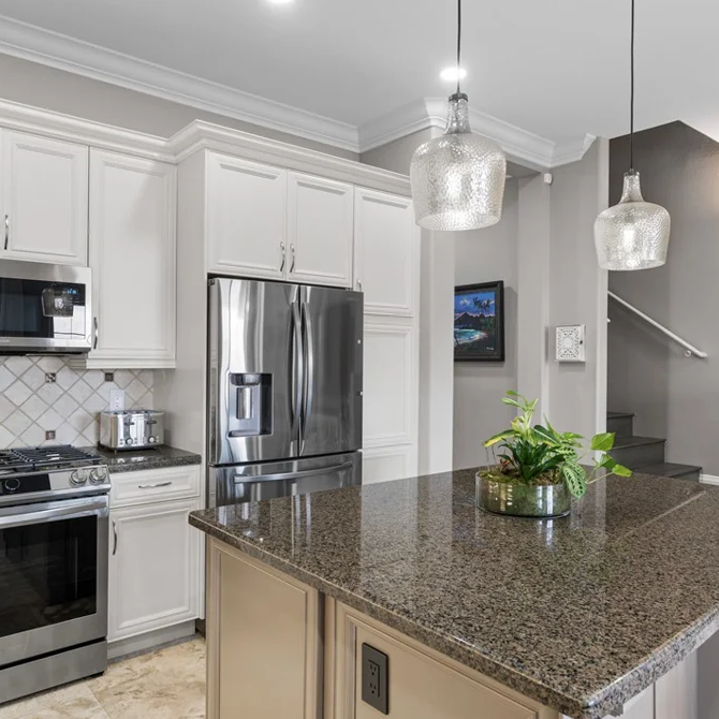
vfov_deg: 60.9
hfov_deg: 60.9
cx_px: 355
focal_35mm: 26
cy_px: 360
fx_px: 611
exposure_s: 1/6
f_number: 8
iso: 400
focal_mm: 20
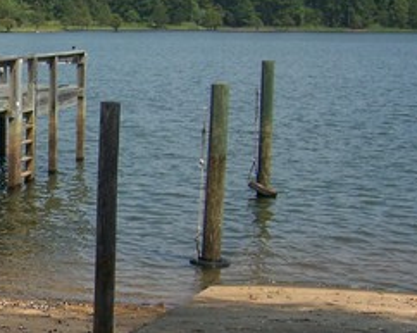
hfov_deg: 19.2
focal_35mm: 93
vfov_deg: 16.5
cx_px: -110
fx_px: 1146
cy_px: 226
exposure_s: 1/640
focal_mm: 6
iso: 80
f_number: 4.5
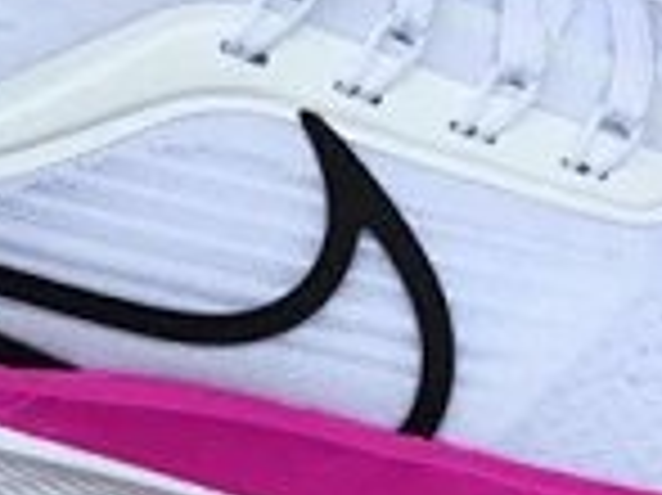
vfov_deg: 10.9
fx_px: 2580
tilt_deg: -18.9
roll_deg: +0.6
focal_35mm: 135
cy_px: 513
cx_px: 324
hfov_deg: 14.6
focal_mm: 3.3
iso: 25
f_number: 2.4
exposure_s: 1/612
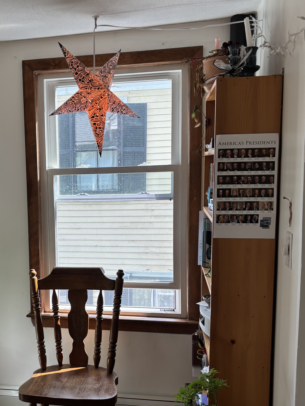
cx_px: 61
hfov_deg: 32.7
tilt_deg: -6.8
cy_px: 240
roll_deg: +0.1
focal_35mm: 43
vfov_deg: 43.7
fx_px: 505
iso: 40
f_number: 1.6
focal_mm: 5.96
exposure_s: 1/122
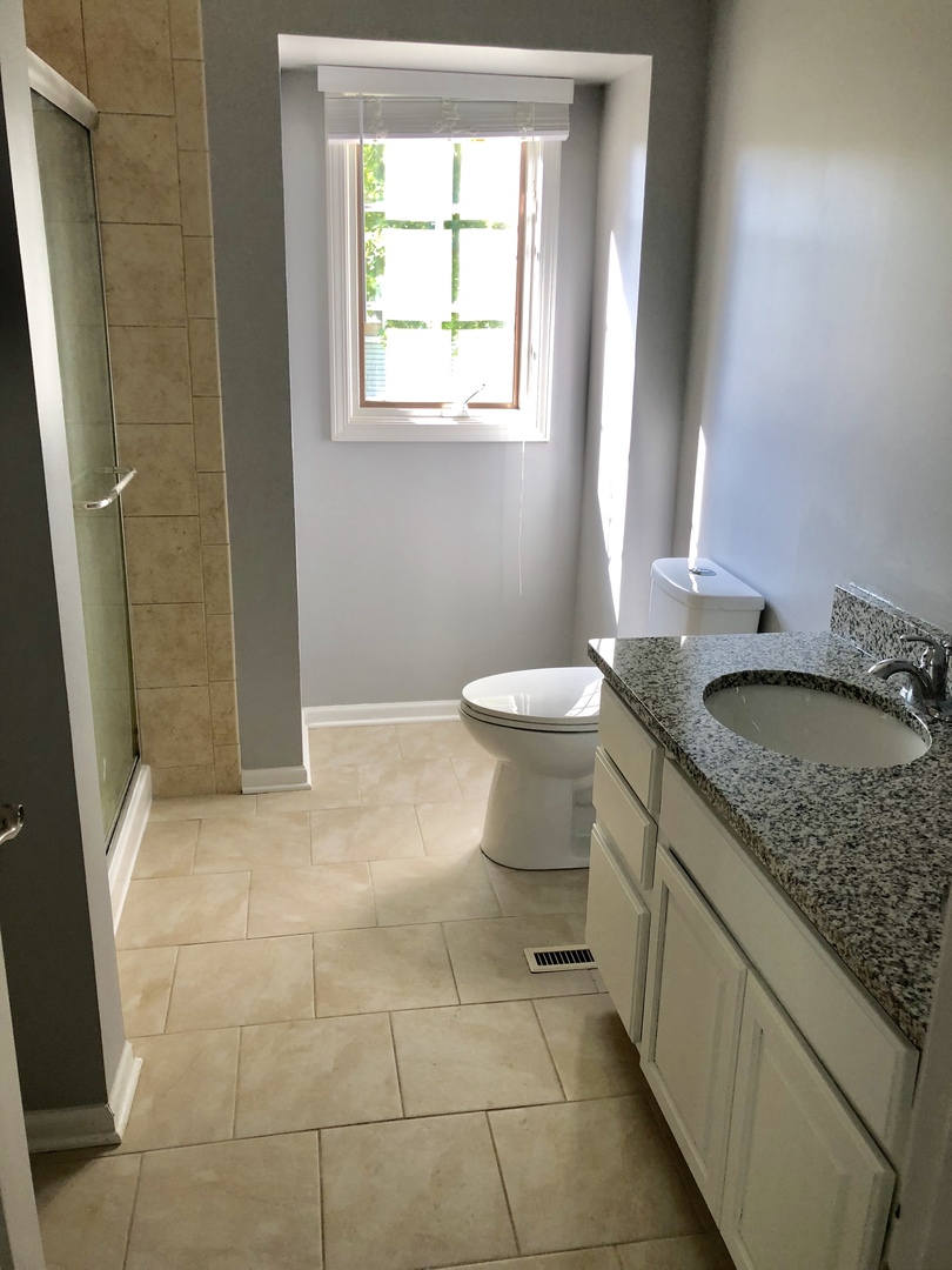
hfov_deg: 49.7
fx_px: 1027
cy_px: 635
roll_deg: +0.2
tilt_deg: -17.3
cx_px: 476
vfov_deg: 63.4
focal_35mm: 28
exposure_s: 1/40
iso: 25
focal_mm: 4
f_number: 1.8
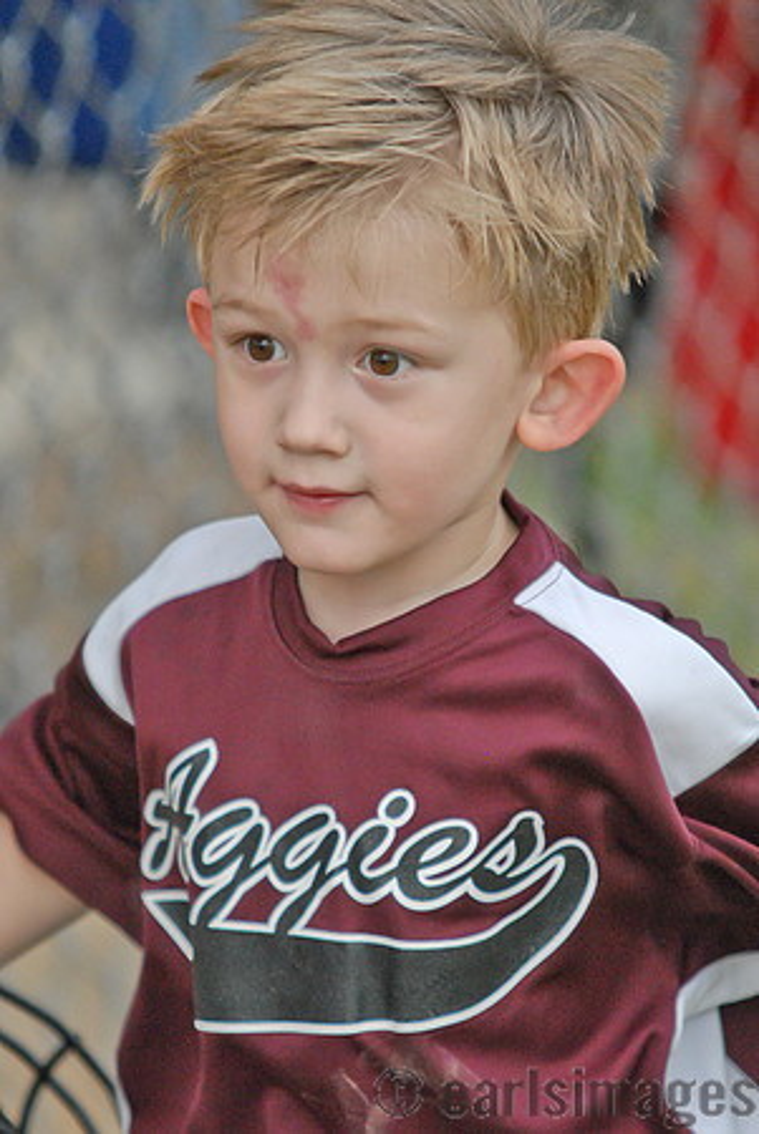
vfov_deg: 7.4
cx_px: 380
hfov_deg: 5.0
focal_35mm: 278
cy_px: 567
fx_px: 8755
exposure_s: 1/3000
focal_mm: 185
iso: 1000
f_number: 2.8
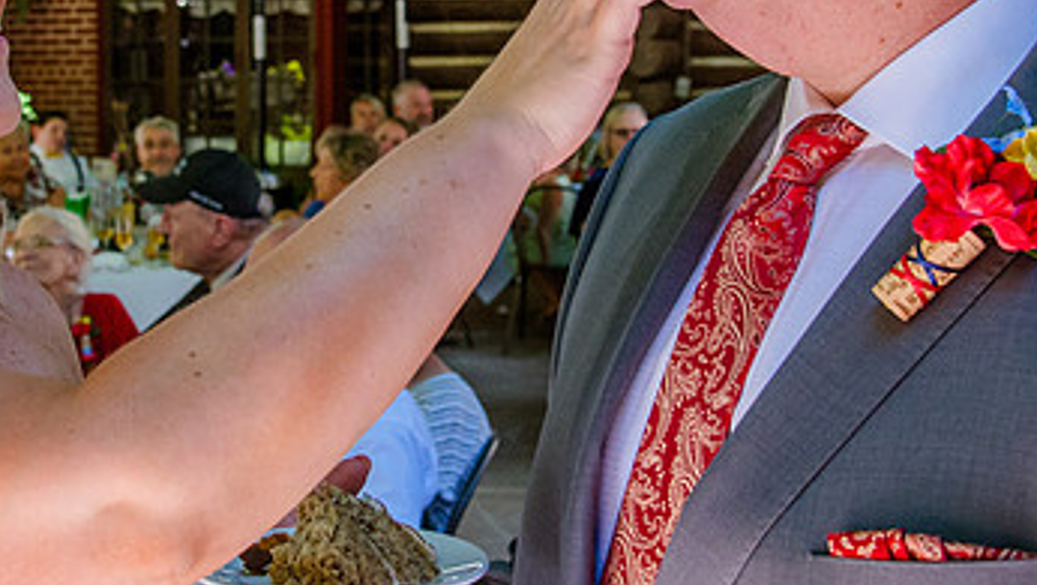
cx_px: 380
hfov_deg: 26.7
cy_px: 119
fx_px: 2173
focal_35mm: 79
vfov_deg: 15.2
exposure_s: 1/640
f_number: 5.6
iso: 1600
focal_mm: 30
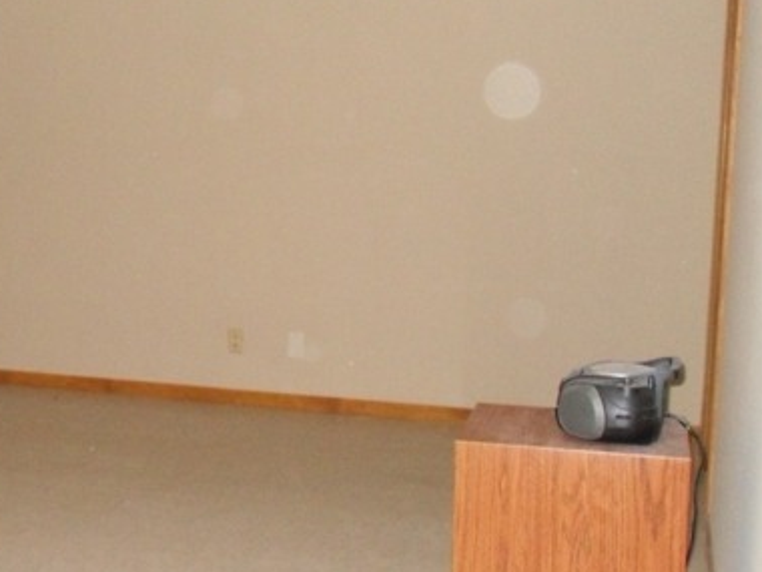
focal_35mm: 59
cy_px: 293
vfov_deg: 24.8
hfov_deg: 32.1
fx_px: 1299
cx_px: 195
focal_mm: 6.3
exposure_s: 1/45
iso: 640
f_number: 3.5
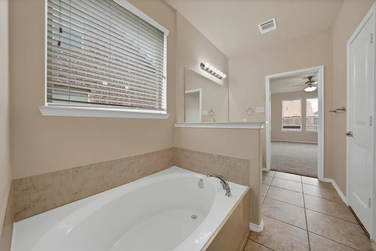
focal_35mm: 12
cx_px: 188
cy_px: 126
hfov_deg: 112.6
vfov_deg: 90.1
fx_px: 125
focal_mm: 12
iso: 640
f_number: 9
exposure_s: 1/13
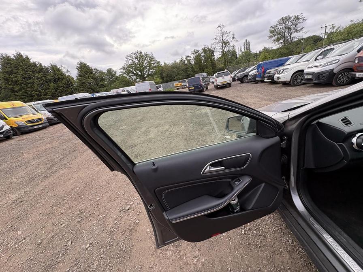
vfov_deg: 85.7
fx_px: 147
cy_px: 136
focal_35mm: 14
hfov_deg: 102.1
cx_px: 182
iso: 40
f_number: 2.2
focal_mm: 2.22
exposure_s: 1/352
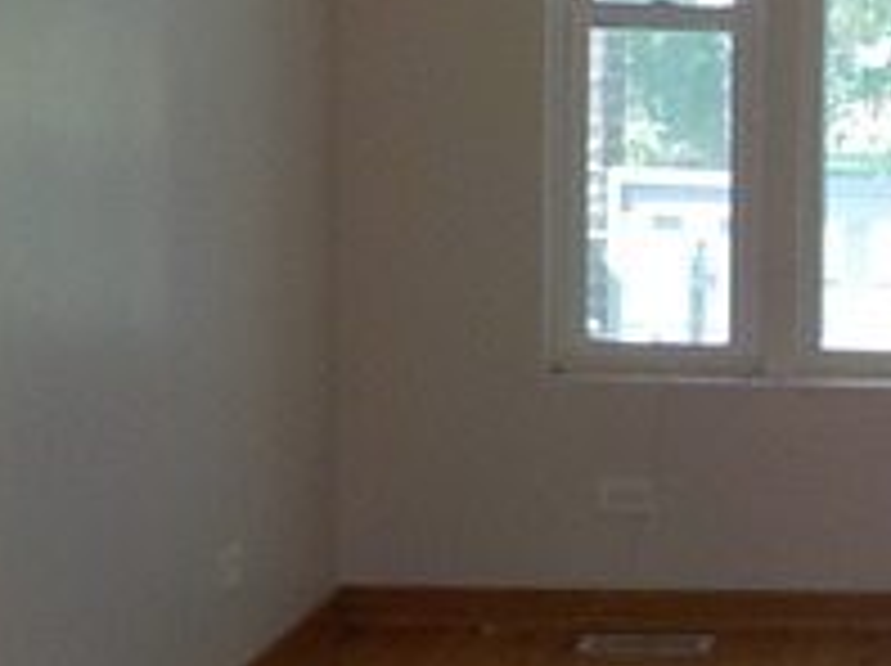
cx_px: 1256
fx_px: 2494
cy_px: 392
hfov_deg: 18.4
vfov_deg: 15.2
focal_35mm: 97
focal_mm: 4.1
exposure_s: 1/50
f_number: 3.3
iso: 125
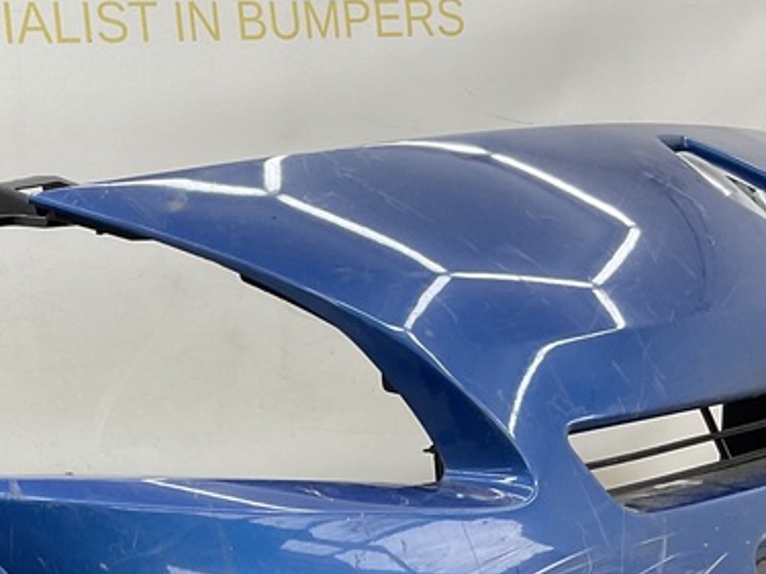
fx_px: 1725
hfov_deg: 24.1
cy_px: 629
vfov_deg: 18.2
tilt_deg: -16.8
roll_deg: +1.0
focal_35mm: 78
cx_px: 27
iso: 32
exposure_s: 1/100
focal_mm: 3
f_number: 1.8
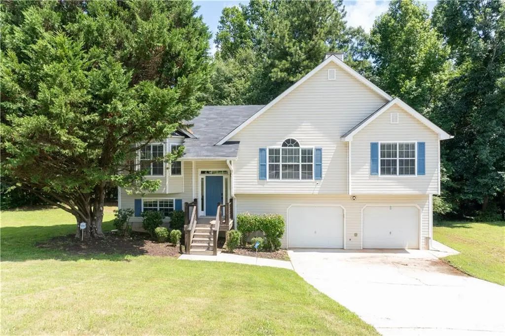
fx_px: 337
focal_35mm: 24
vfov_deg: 53.1
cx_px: 252
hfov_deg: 73.8
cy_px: 168
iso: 100
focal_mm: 16
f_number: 8
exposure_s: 1/80
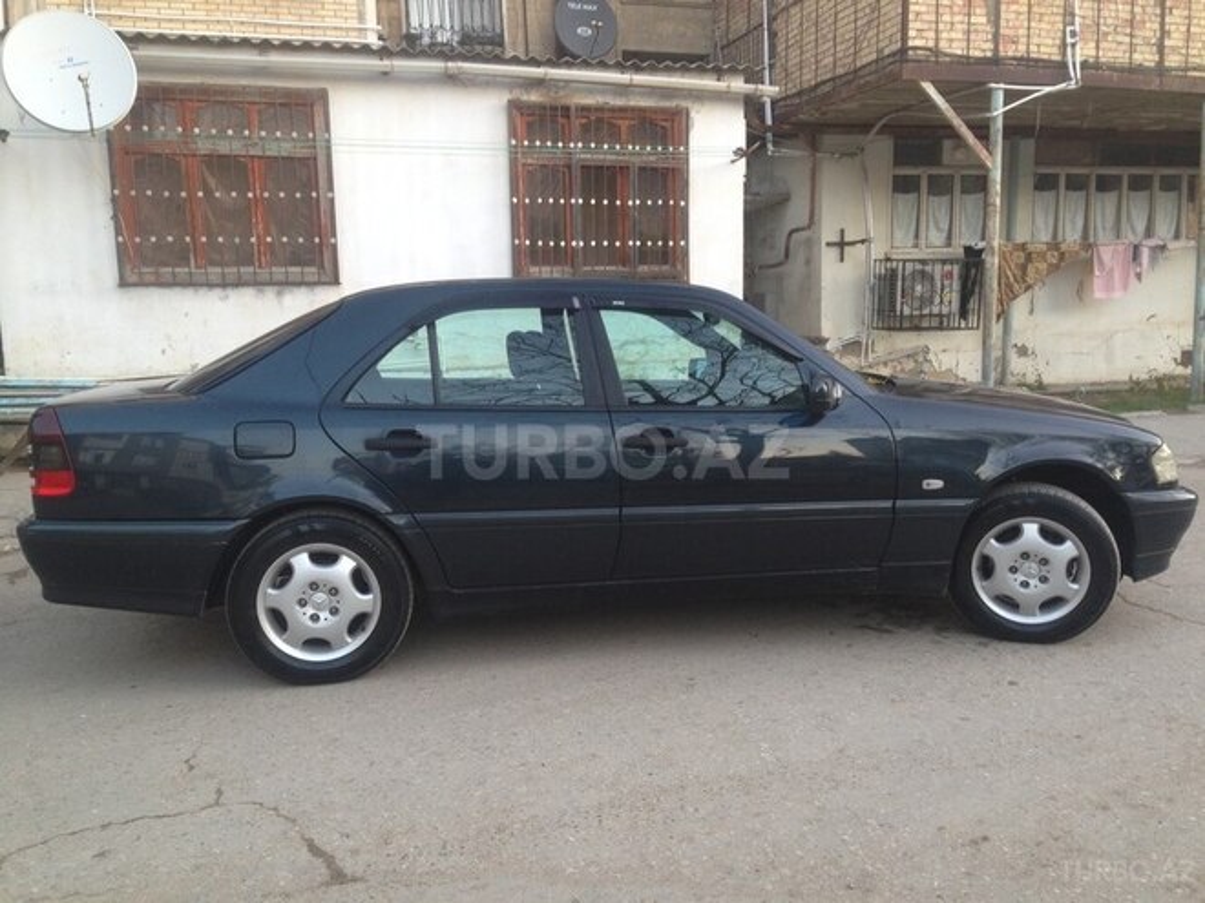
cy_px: 452
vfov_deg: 42.9
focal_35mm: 33
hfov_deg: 55.4
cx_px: 602
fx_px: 1149
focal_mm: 4.12
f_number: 2.4
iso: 50
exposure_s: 1/24
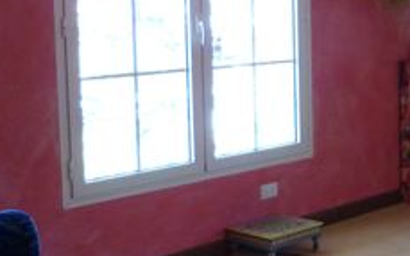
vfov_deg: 17.5
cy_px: 70
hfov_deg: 23.6
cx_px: 569
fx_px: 827
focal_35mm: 74
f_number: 2.8
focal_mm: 4.5
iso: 320
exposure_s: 1/60
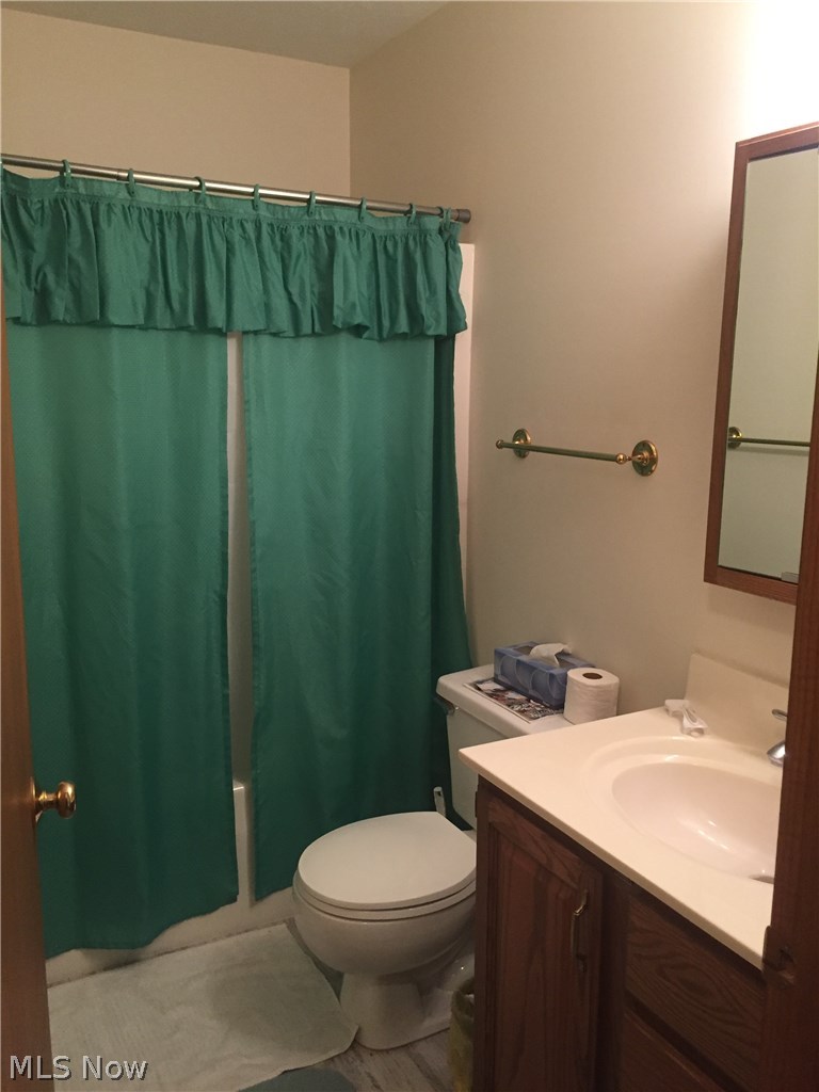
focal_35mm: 29
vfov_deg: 61.7
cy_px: 546
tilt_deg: -9.6
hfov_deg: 48.2
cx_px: 410
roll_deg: -0.3
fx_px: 915
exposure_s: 1/30
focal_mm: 4.15
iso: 160
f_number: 2.2
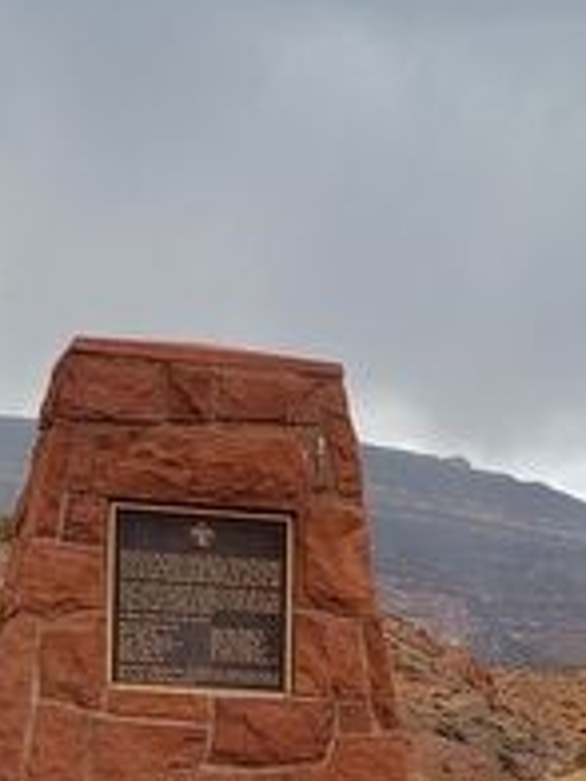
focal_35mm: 106
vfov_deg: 17.7
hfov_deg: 13.9
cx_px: 391
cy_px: 936
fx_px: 2393
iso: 40
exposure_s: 1/730
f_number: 1.8
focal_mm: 5.4
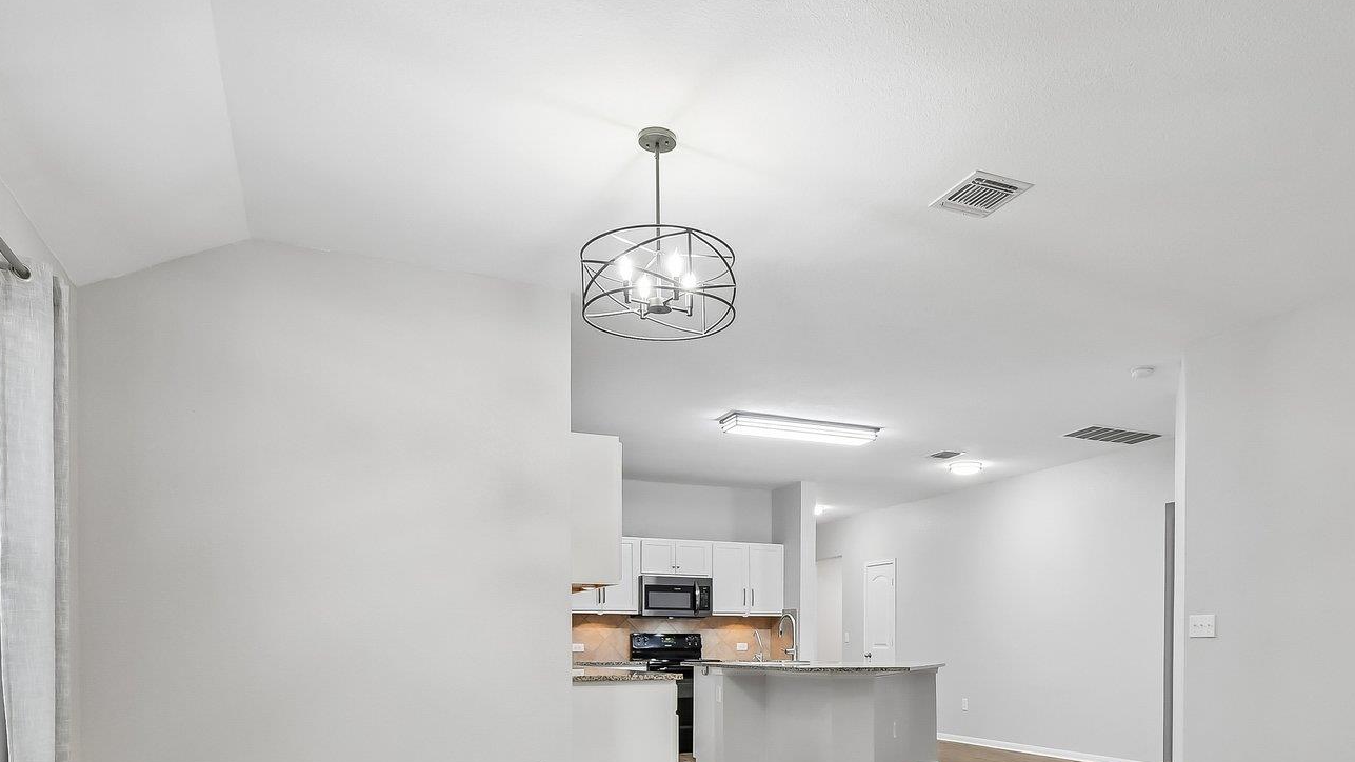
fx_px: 898
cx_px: 784
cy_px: 586
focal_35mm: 25
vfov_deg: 44.2
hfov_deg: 73.6
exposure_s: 1/15
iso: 400
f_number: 8
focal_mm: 10
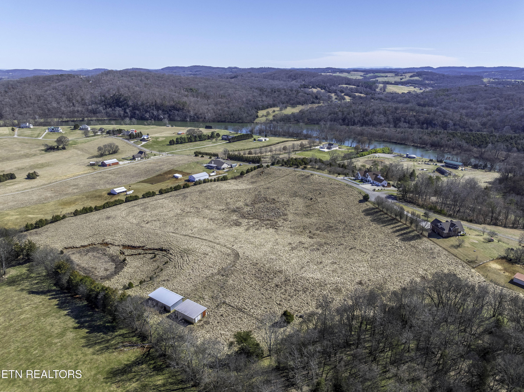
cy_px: 196
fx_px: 363
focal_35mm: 24
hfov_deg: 71.6
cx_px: 262
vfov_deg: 56.8
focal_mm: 12.29
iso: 140
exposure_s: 1/800
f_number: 2.8
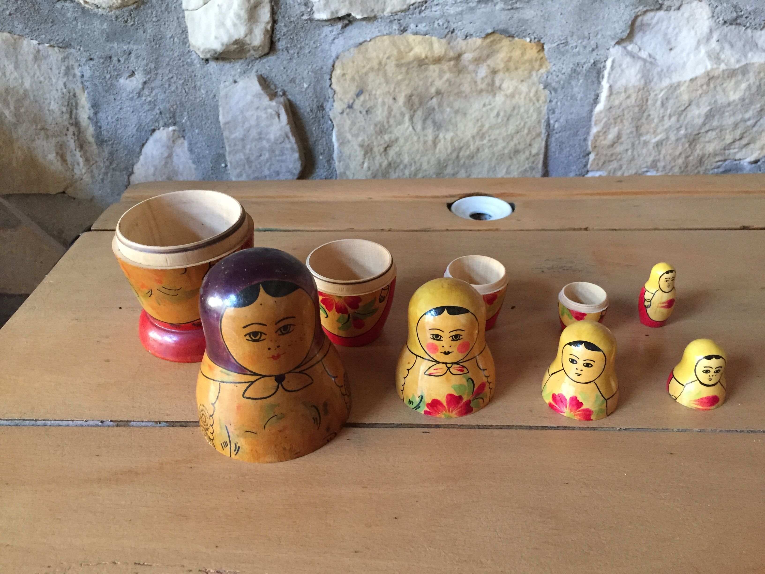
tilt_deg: -34.1
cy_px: 287
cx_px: 382
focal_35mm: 29
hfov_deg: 61.7
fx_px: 641
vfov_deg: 48.2
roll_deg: +1.7
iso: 250
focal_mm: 4.15
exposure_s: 1/25
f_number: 2.2
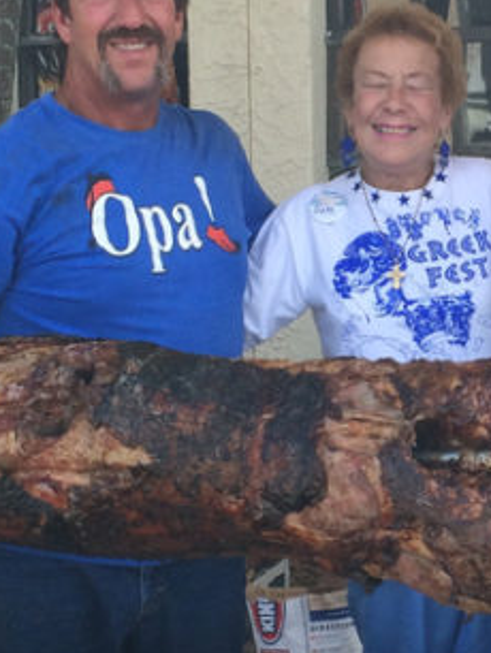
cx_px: 485
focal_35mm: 97
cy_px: 303
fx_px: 1832
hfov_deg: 15.0
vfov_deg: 20.2
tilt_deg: -7.0
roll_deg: +0.7
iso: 32
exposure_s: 1/672
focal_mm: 4.15
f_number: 2.2
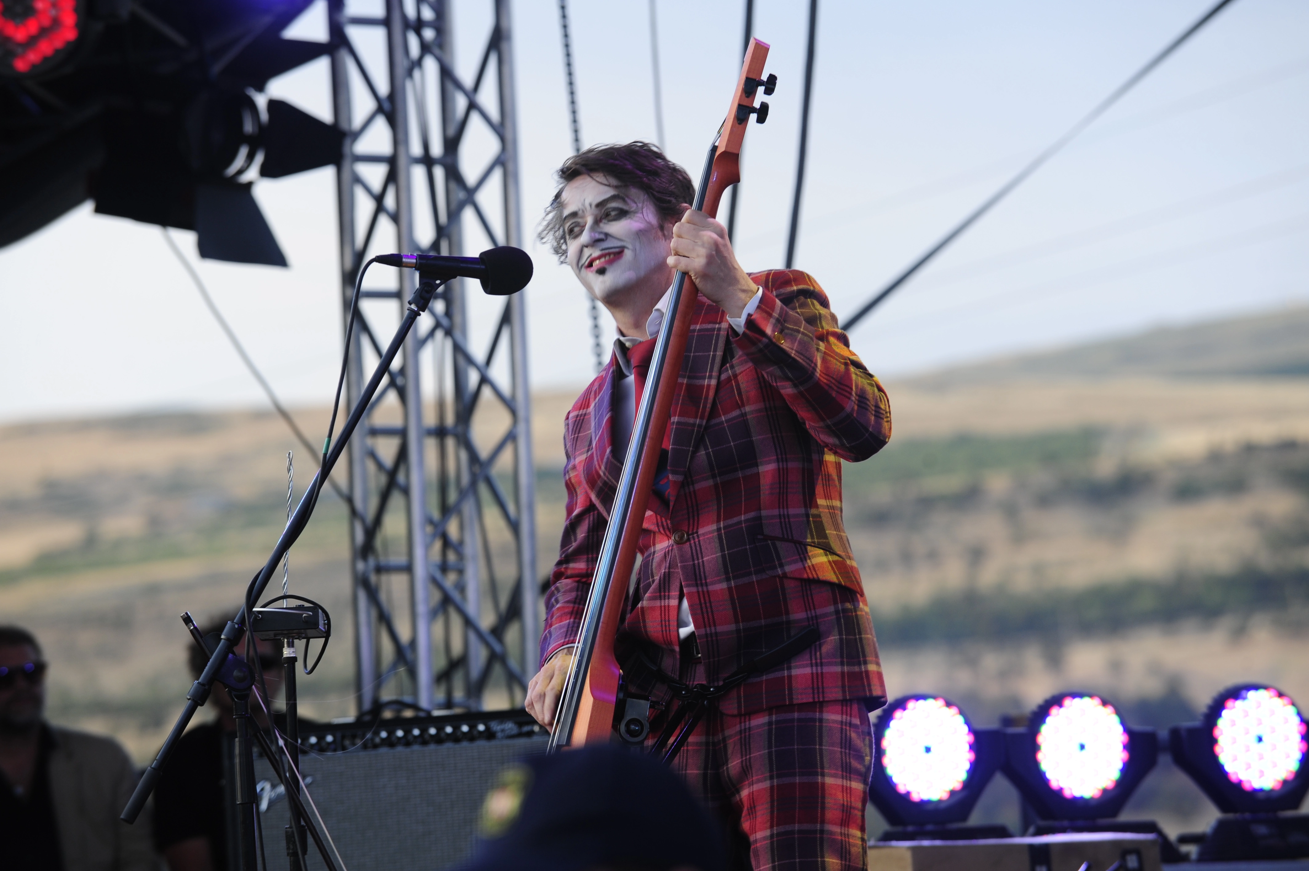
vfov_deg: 6.9
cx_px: 654
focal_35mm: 200
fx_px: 7267
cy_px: 436
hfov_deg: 10.3
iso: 320
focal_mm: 200
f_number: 4.5
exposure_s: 1/160
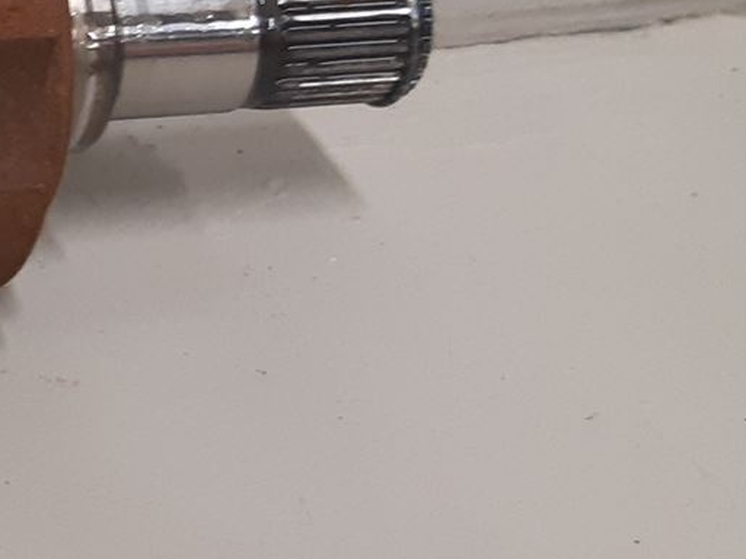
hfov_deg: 16.7
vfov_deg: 14.1
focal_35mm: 104
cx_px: -456
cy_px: 32
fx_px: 2241
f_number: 1.7
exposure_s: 1/50
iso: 160
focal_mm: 3.93
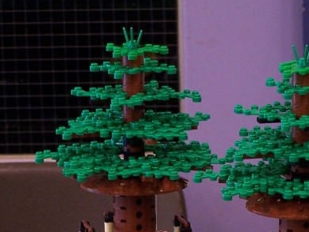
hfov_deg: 5.9
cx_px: 303
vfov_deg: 4.4
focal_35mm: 334
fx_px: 2981
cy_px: 300
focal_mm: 21.2
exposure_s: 1/2
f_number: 3.2
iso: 80
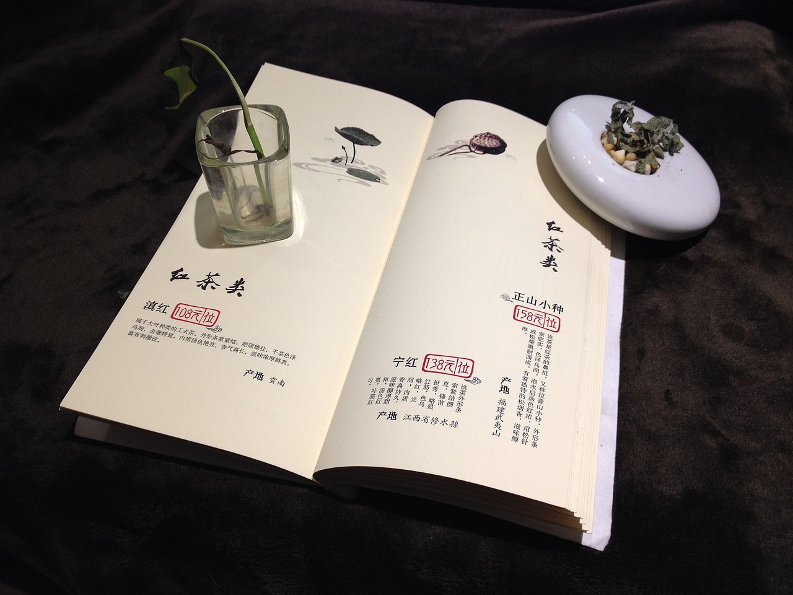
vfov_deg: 40.7
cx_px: 396
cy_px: 298
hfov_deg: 52.6
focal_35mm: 35
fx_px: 802
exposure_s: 1/20
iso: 50
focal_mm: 4.28
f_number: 2.4
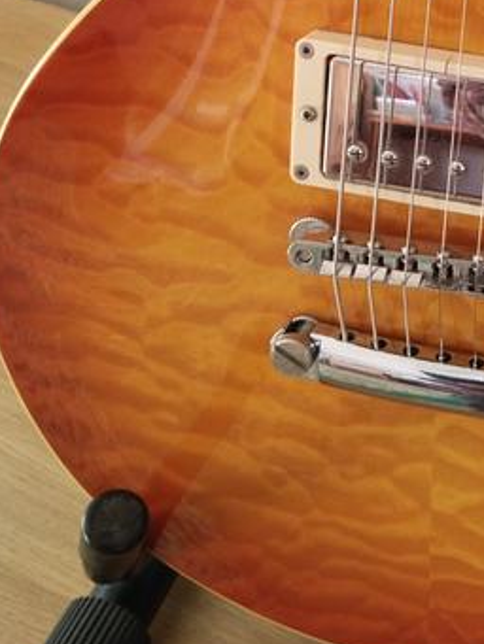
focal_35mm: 61
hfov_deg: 22.5
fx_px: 1136
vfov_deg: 29.6
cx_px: 552
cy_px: 4
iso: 448
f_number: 1.8
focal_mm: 4.05
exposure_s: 1/40
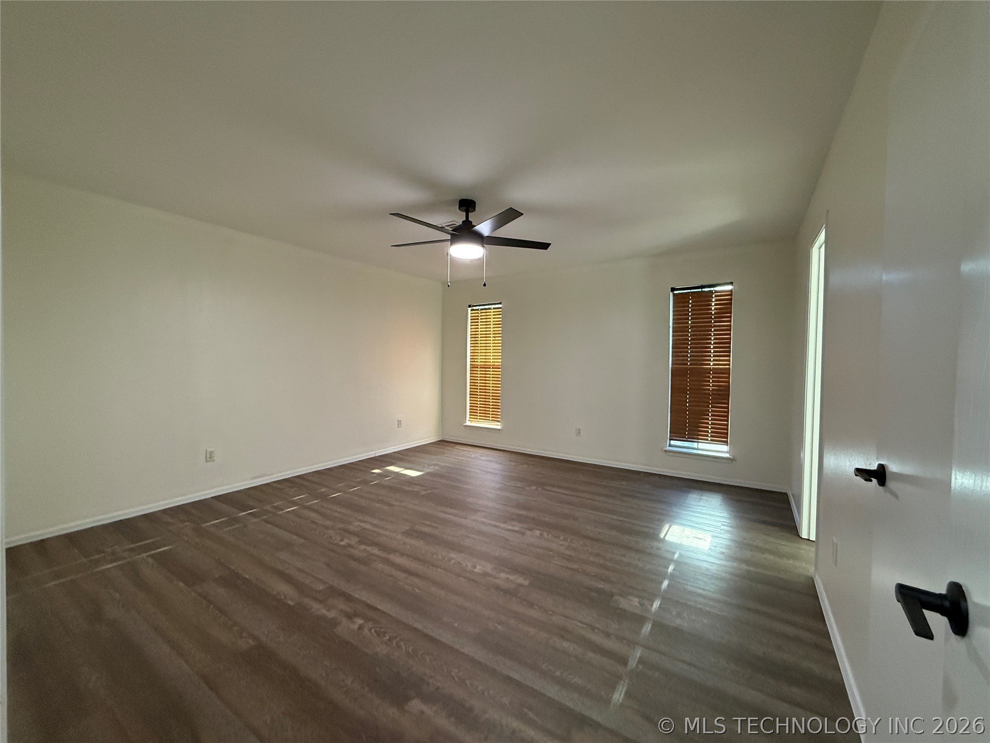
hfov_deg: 102.1
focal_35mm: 14
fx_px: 400
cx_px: 495
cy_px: 372
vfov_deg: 85.7
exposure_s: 1/123
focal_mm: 2.22
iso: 640
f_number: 2.2
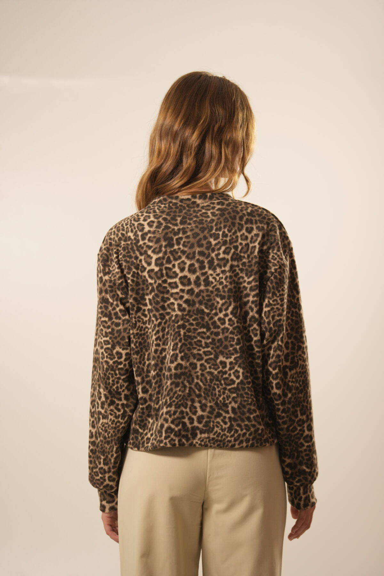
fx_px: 2080
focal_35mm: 130
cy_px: 288
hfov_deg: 10.5
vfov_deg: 15.8
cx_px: 192
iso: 1250
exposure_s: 1/125
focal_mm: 130
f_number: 4
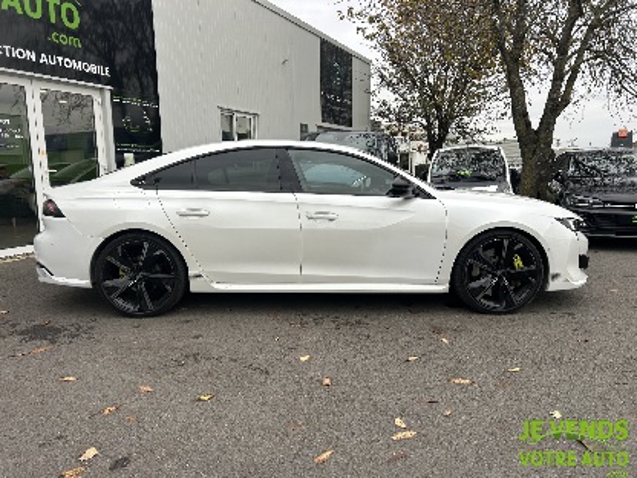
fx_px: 478
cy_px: 239
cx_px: 318
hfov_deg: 67.3
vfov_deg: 53.1
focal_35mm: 26
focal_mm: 5.7
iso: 50
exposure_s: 1/448
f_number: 1.5
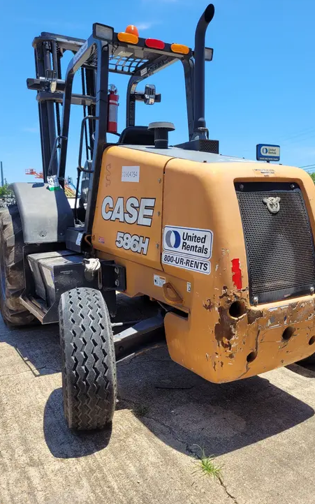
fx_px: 385
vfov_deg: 66.5
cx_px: 162
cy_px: 249
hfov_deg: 44.5
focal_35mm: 28
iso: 40
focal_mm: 5.4
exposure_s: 1/1533
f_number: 1.8
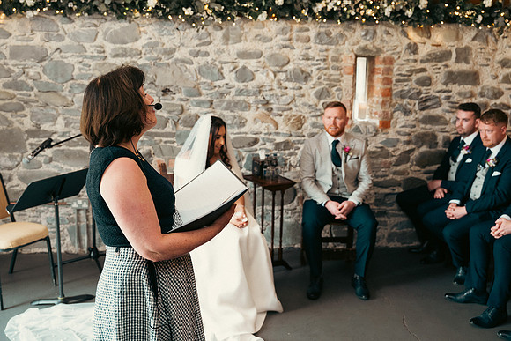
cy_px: 170
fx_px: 525
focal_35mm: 37
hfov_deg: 51.9
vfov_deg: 36.0
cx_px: 256
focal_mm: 37
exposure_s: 1/160
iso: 1250
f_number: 3.5
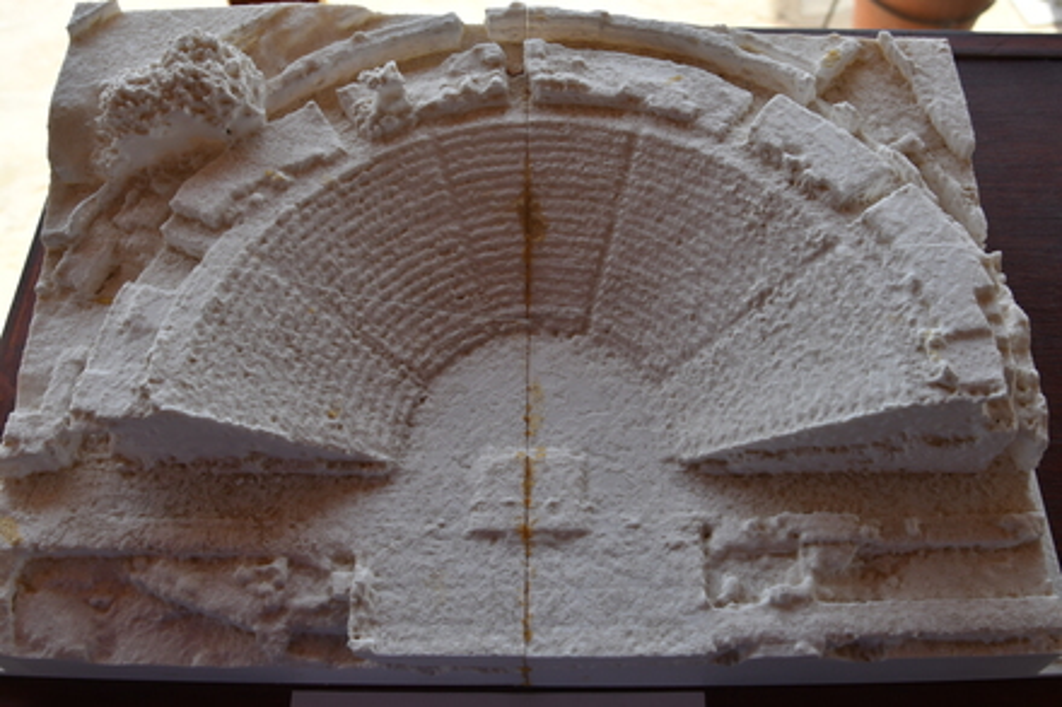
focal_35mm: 36
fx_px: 1062
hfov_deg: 53.1
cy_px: 354
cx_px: 531
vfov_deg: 36.8
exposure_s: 1/400
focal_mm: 24
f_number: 6.3
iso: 250
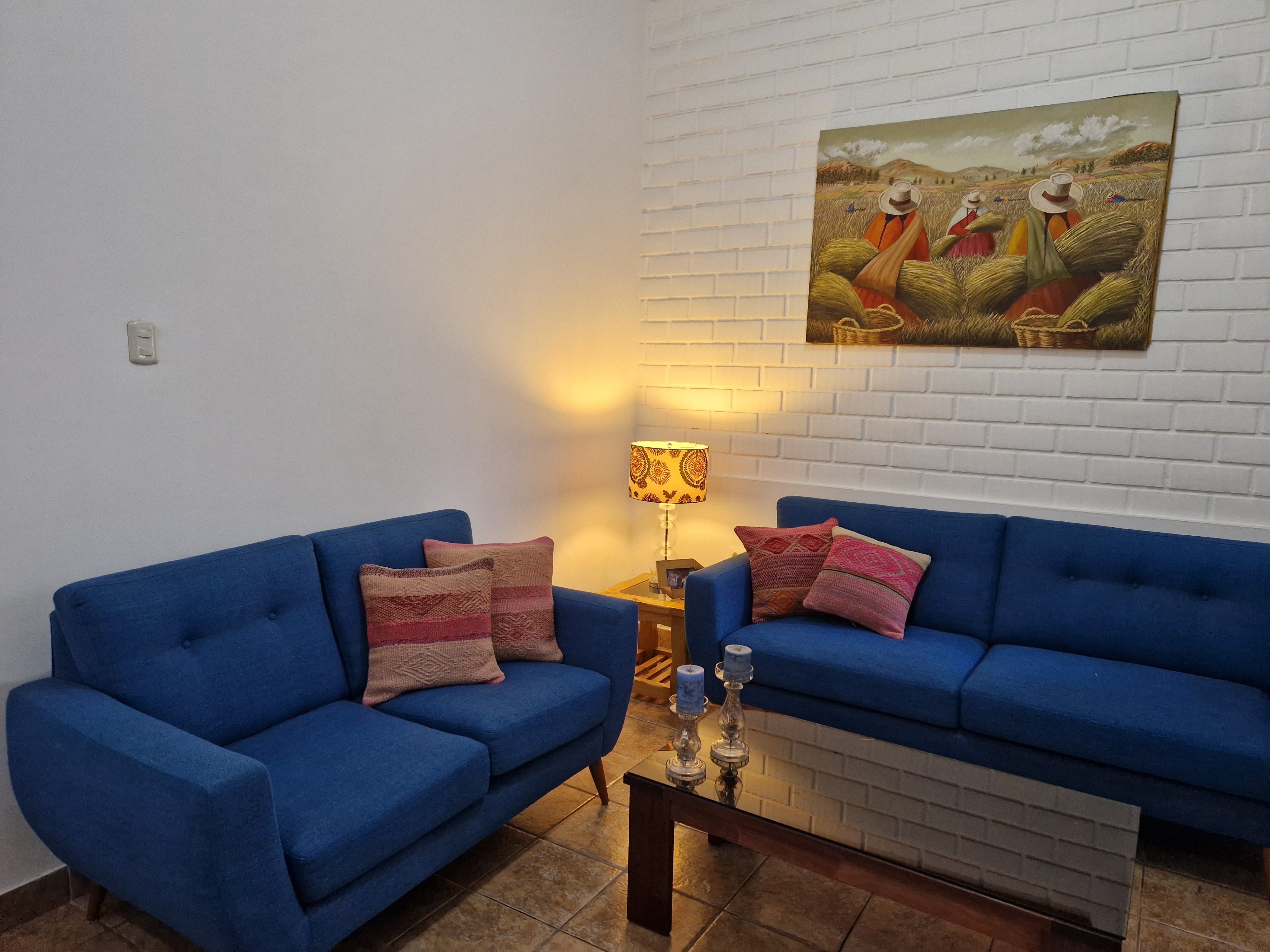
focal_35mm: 23
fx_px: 844
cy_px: 476
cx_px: 635
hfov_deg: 73.9
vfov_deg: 58.9
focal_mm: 5.4
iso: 320
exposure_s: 1/120
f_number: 1.8
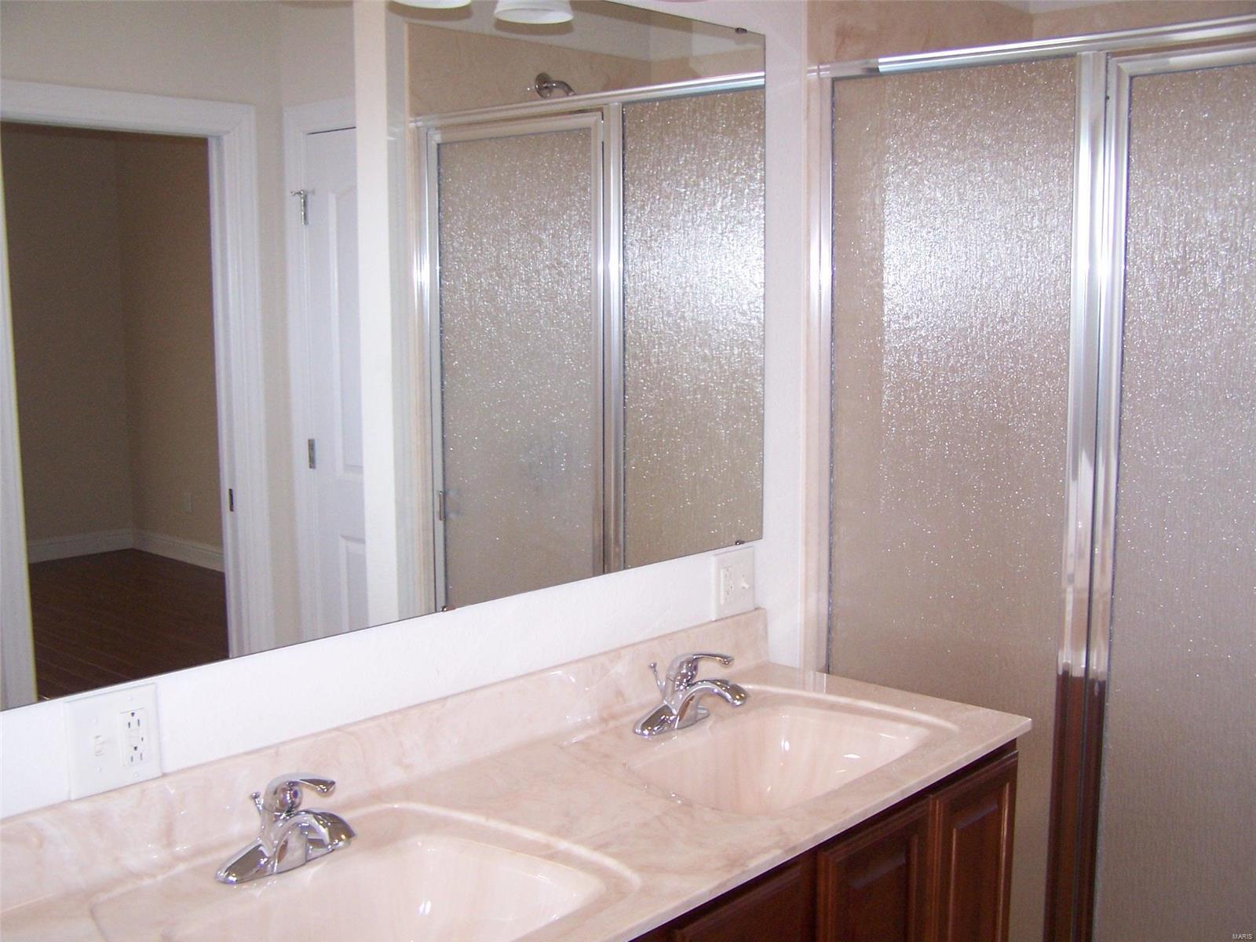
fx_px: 1379
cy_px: 471
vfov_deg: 37.7
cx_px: 628
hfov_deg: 49.0
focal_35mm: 38
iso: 140
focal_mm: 6.3
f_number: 2.8
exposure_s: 1/60
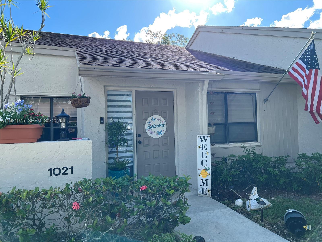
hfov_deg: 67.3
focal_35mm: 26
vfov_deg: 53.1
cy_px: 121
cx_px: 161
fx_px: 242
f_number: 1.5
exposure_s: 1/1295
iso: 50
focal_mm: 5.7
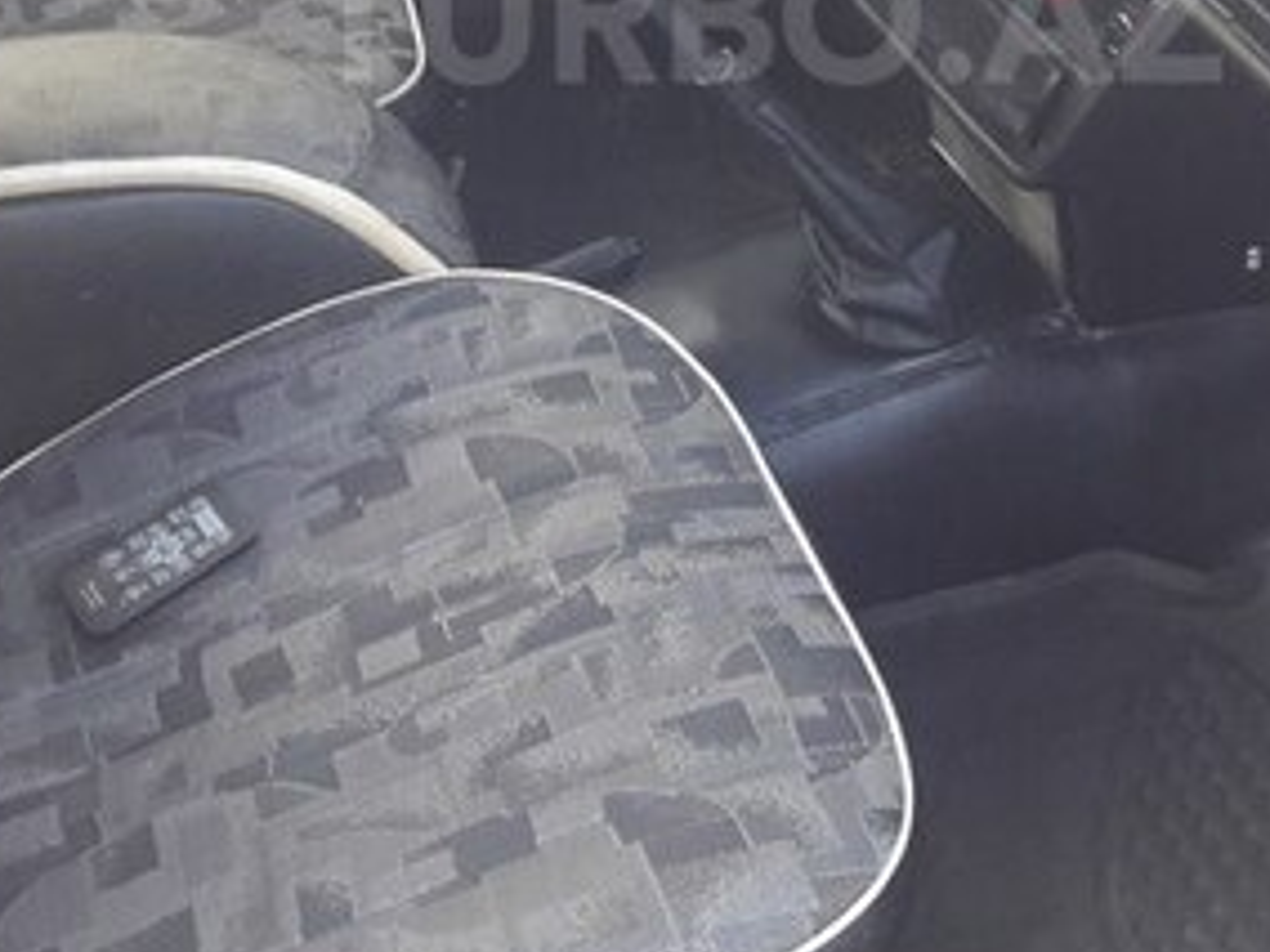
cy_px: 16
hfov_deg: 29.7
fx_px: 2385
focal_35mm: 65
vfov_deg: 21.8
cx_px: 765
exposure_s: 1/33
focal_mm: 3.7
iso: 160
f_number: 1.9
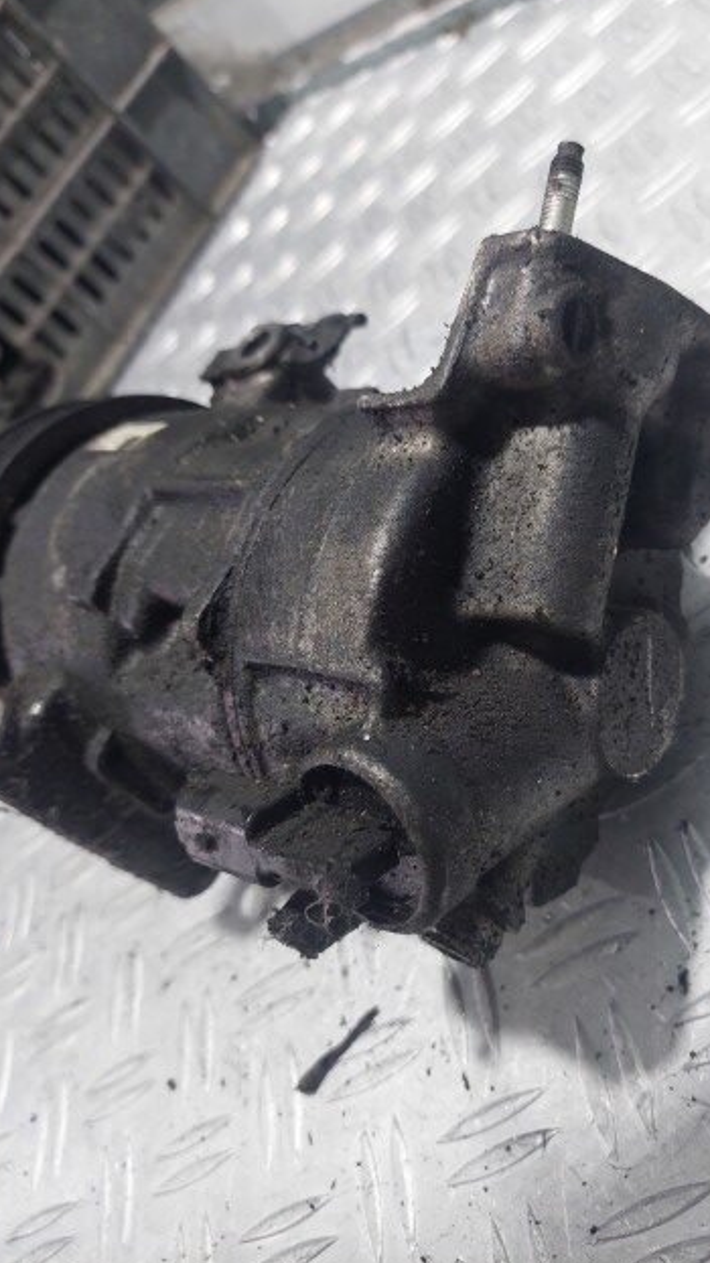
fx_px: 938
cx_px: 469
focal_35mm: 28
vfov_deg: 67.9
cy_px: 626
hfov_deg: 41.0
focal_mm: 5.23
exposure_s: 1/100
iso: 125
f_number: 1.8
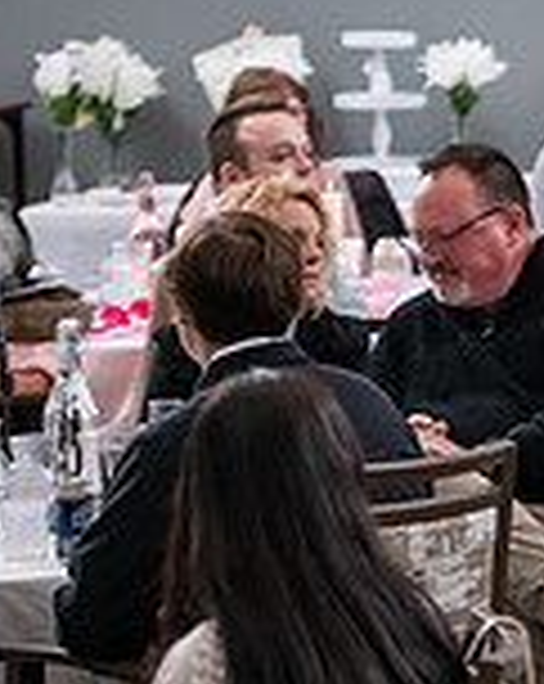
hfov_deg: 4.9
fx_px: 6238
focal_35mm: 309
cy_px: 191
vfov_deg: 6.3
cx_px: 1254
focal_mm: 86
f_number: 3.5
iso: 1600
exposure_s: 1/200
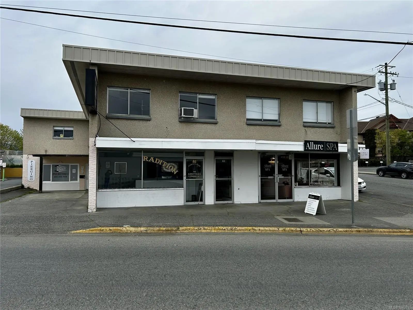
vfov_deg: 51.4
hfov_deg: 65.3
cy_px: 155
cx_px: 206
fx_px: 322
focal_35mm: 27
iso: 50
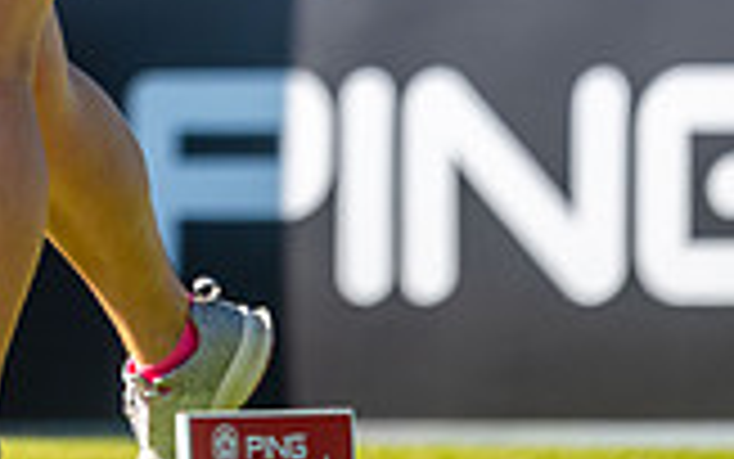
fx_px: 21812
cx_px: -176
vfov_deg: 1.2
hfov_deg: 1.9
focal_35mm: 1090
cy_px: -349
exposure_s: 1/1250
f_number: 4
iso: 250
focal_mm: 300
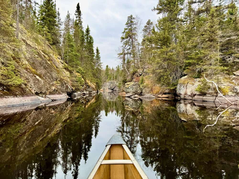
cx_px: 120
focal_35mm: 24
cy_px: 90
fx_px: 166
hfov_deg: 71.6
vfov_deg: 56.8
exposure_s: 1/245
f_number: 1.8
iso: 80
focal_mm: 6.8
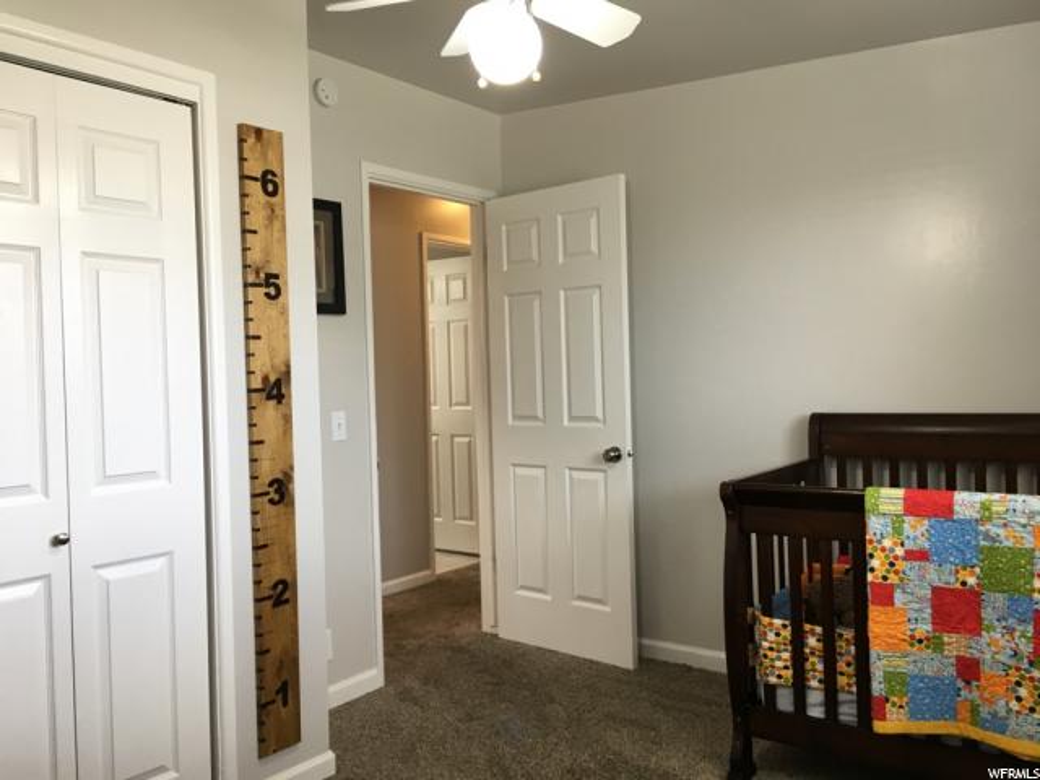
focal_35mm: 29
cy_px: 390
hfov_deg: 61.7
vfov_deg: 48.2
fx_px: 871
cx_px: 520
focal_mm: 4.15
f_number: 2.2
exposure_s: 1/30
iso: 64
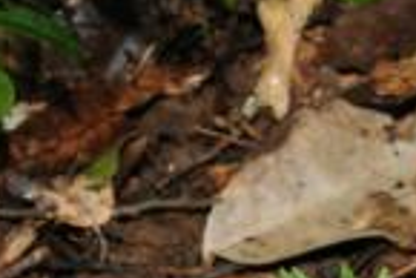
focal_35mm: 371
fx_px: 4291
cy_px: 714
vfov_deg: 3.6
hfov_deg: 5.5
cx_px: 466
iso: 200
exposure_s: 1/60
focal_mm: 60
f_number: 7.1
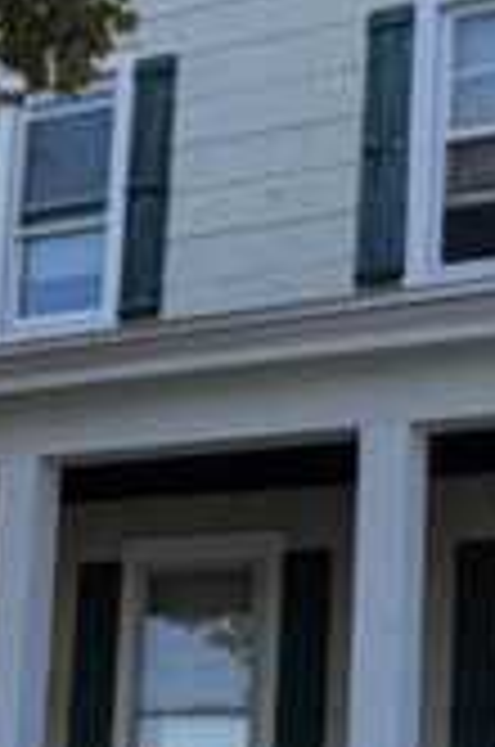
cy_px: 598
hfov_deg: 15.1
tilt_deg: +8.1
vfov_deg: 22.4
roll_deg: -2.6
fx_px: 1864
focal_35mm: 90
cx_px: 302
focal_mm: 2.22
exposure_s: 1/658
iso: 40
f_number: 2.2
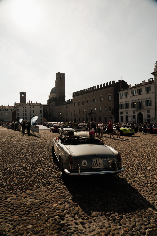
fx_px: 157
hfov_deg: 53.1
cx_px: 78
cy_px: 118
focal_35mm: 24
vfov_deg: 73.8
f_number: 4
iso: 100
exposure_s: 1/800
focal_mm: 24
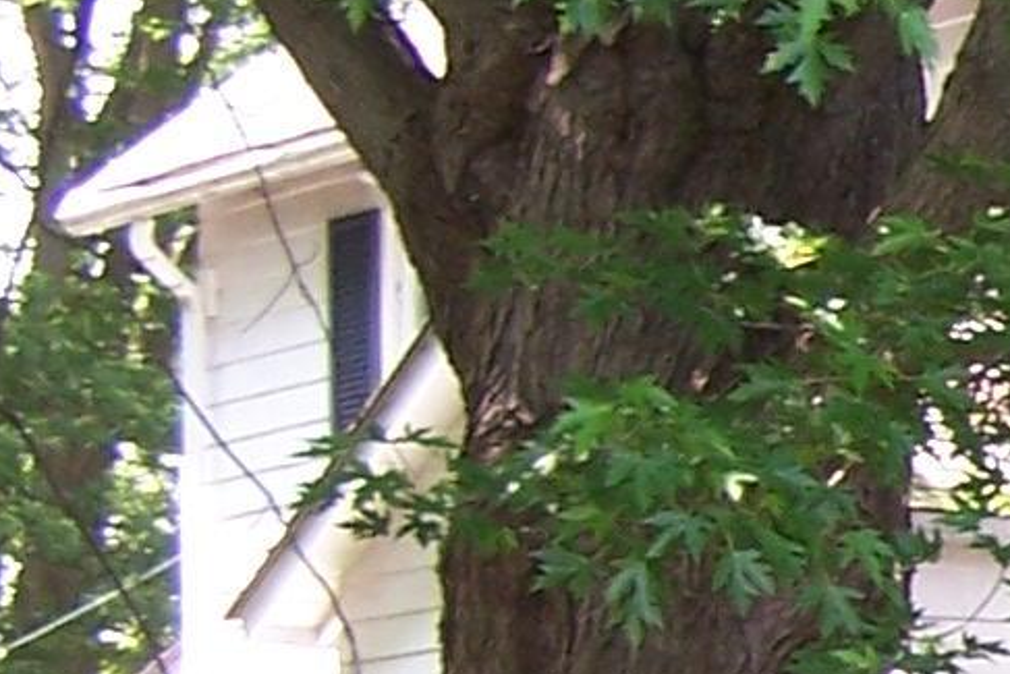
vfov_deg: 6.6
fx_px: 5865
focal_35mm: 209
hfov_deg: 8.9
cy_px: 666
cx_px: 2420
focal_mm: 6.3
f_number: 2.8
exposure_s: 1/90
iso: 80
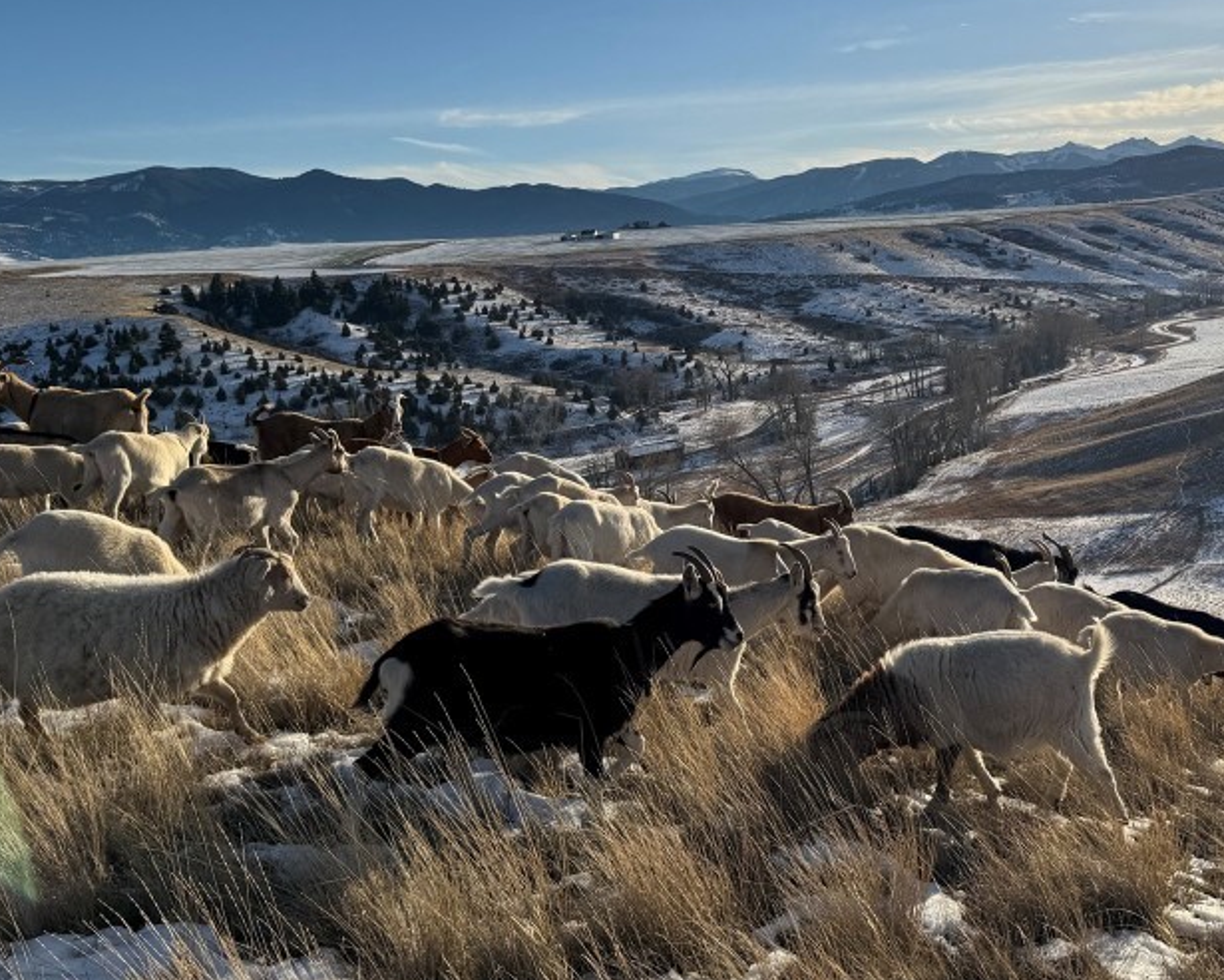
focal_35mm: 39
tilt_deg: -4.8
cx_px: 818
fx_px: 1413
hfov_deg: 46.1
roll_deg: +3.5
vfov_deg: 37.9
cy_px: 353
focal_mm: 6.76
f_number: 1.78
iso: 80
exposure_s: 1/6410
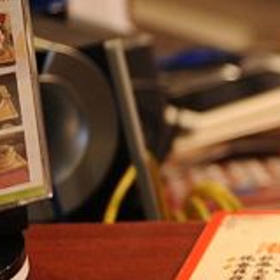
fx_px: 2334
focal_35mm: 255
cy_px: 278
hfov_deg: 6.5
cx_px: 682
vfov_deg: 6.8
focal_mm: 40
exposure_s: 1/50
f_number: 2.8
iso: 640
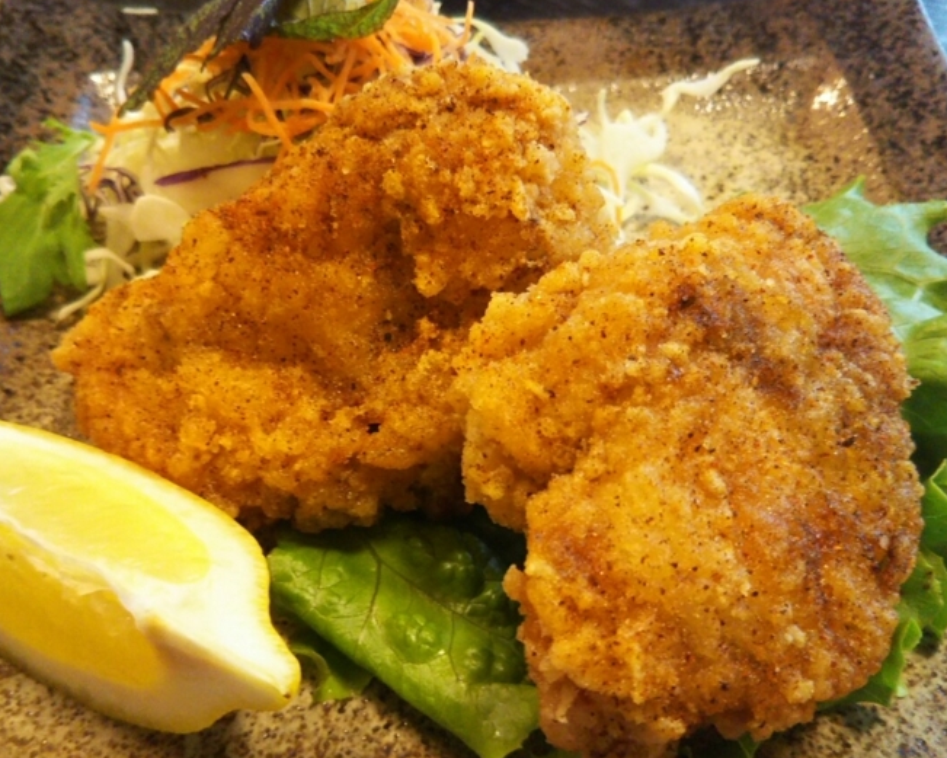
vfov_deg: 41.2
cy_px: 394
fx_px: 1009
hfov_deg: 50.2
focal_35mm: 36
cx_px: 433
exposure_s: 1/50
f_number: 2.2
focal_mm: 4
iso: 200
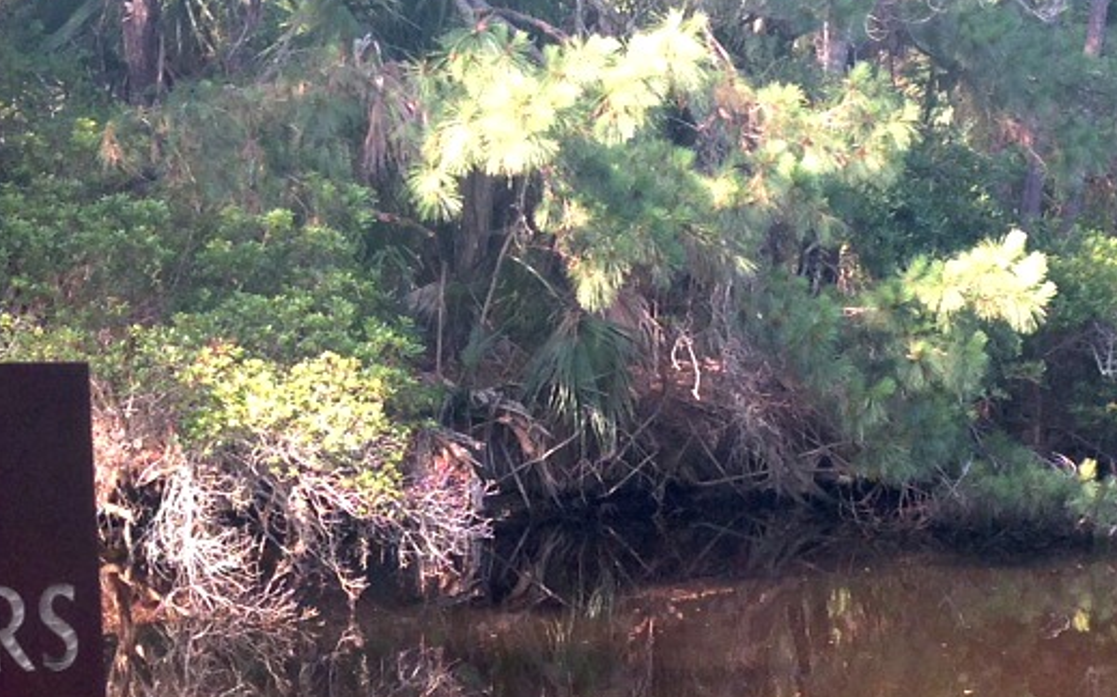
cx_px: 644
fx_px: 3348
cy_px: 768
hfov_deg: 18.9
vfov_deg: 11.7
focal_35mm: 110
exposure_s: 1/60
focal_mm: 4.12
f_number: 2.4
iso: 50
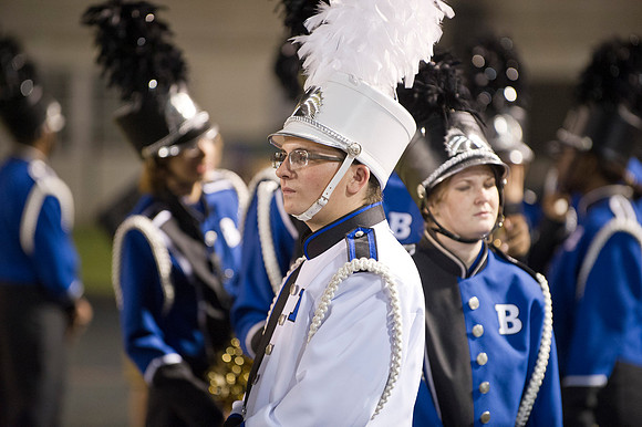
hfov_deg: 10.3
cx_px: 321
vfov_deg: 6.9
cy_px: 214
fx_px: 3564
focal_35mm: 200
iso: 3200
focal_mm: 200
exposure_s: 1/160
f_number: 2.8
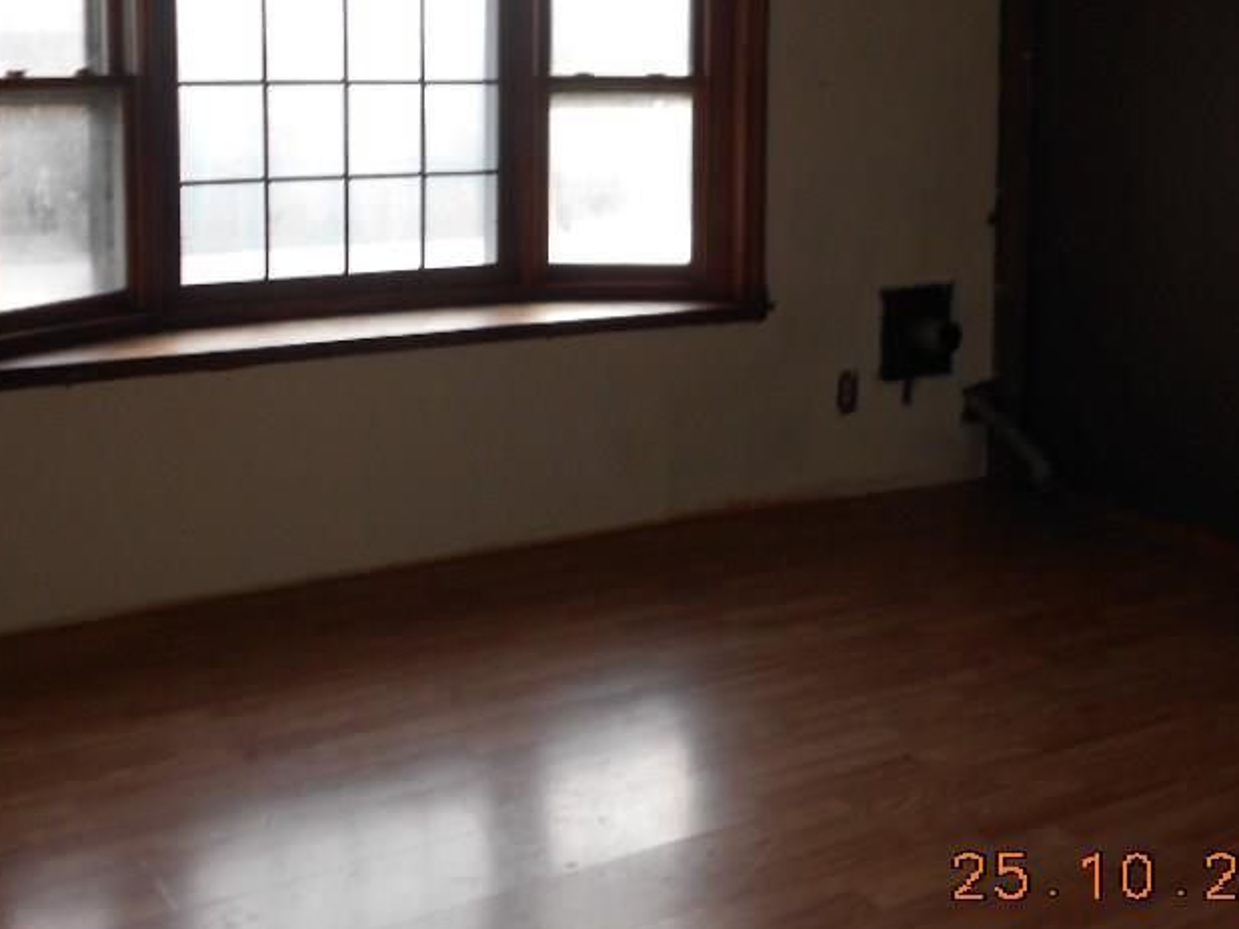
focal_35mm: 48
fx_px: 1718
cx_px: 659
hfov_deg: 39.6
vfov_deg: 29.9
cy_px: 252
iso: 80
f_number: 3.4
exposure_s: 1/50
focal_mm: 5.1
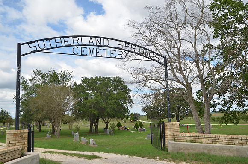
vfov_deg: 41.5
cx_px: 124
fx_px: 217
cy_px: 82
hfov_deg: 59.6
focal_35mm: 32
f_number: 7.1
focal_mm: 21
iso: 200
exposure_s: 1/200
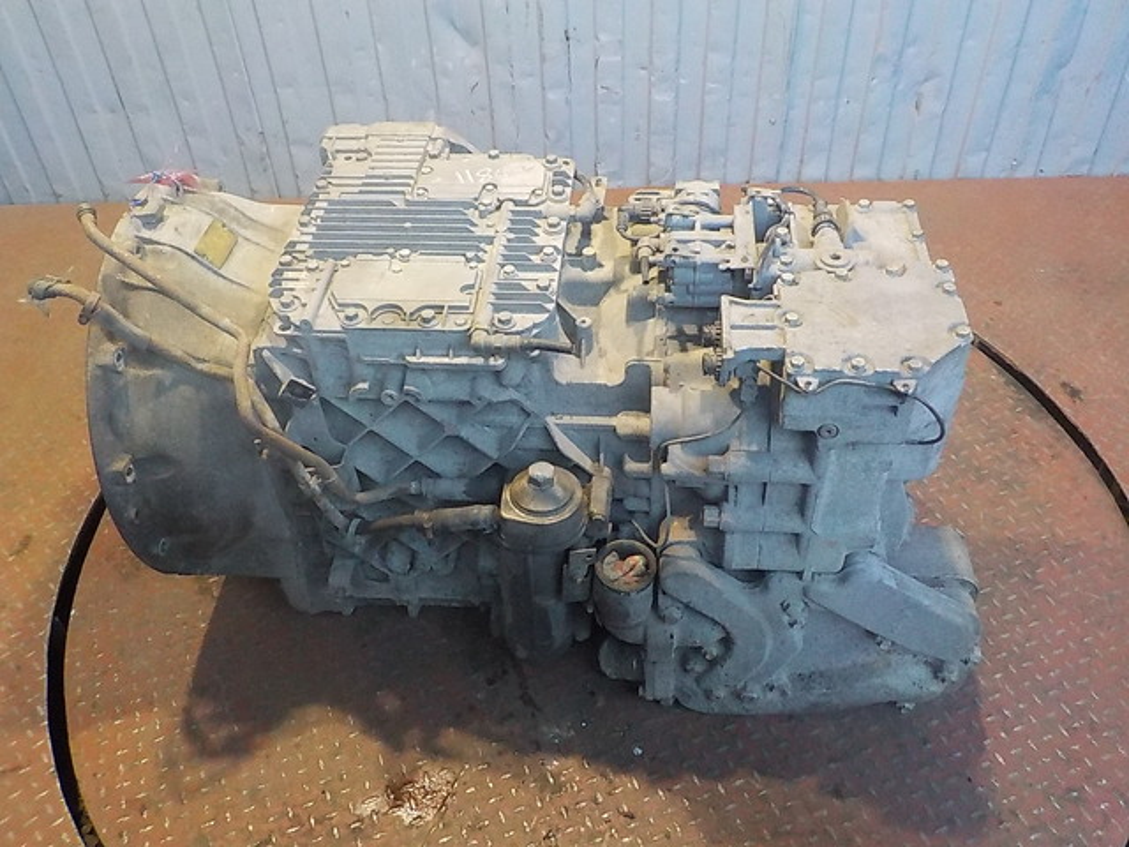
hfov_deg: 60.0
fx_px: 978
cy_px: 424
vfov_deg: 46.8
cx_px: 564
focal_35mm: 30
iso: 800
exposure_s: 1/50
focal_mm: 4.1
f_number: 3.3
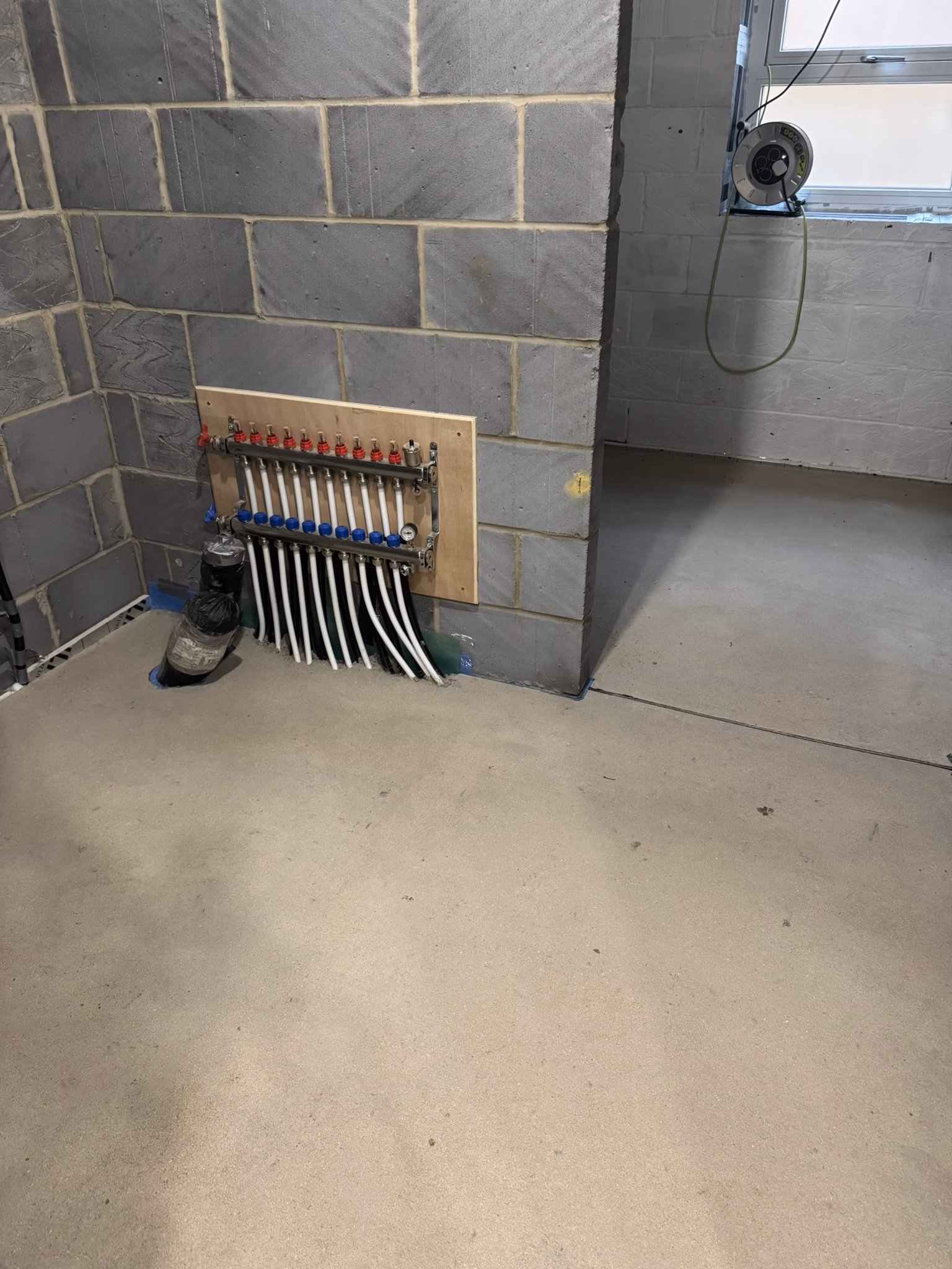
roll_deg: +0.9
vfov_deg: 71.6
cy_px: 634
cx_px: 476
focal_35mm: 24
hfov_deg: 56.8
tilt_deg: -29.0
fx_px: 880
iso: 500
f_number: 1.78
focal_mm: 6.76
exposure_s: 1/50
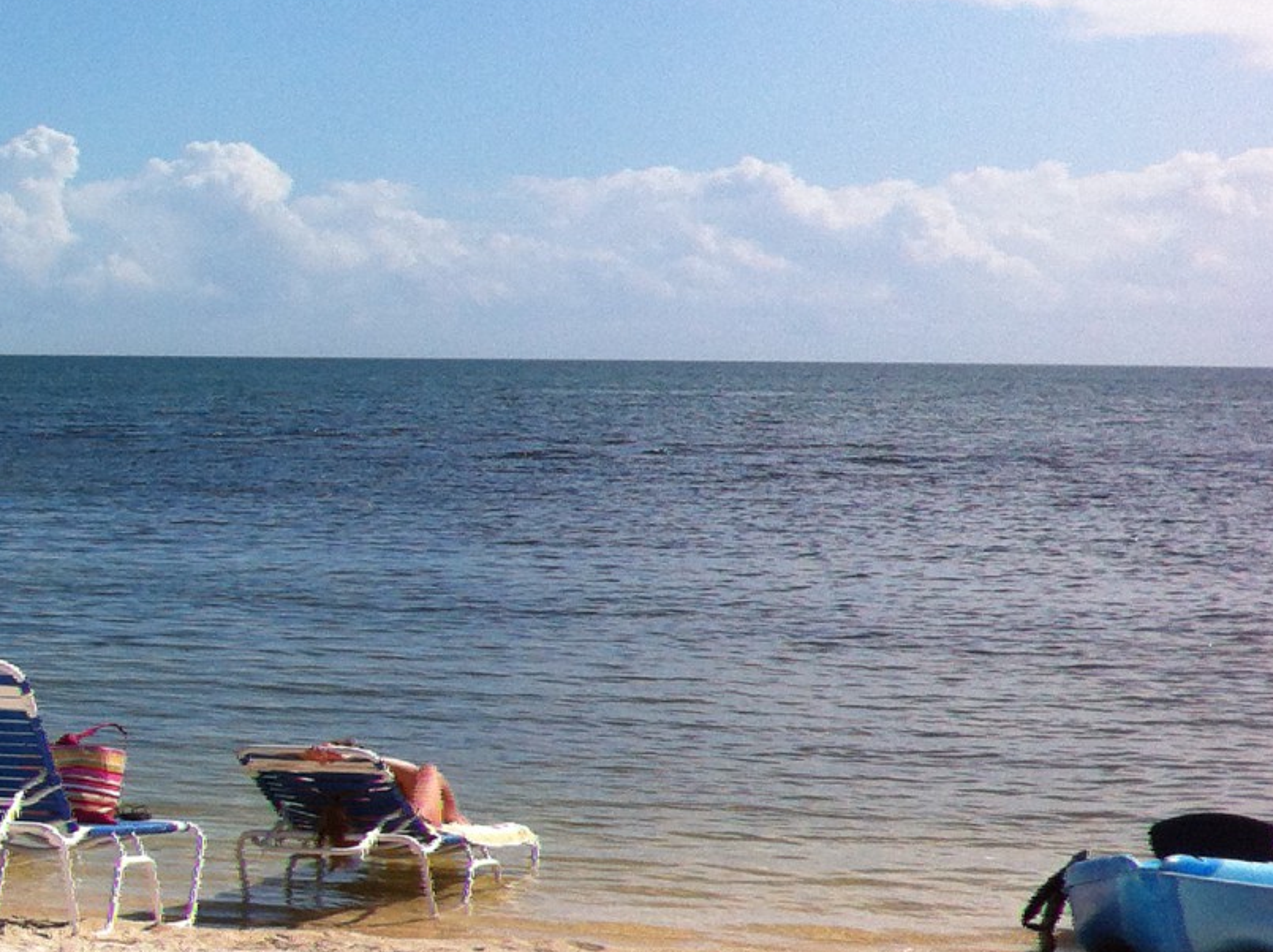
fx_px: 3270
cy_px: 528
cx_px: -291
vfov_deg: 16.6
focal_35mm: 89
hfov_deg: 20.5
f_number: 2.8
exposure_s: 1/3352
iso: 80
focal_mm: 3.85
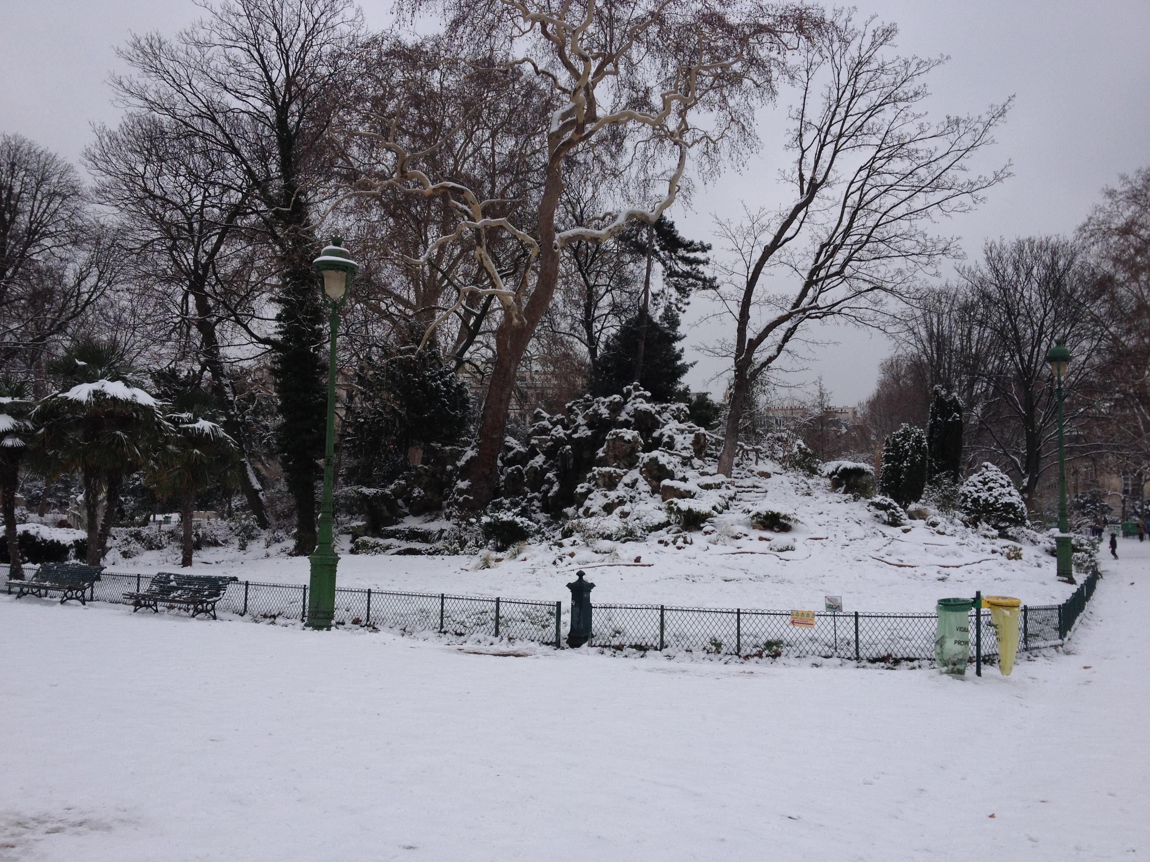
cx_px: 575
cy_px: 431
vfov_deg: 40.7
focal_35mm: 35
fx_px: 1163
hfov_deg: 52.6
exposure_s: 1/934
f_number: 2.4
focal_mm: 4.28
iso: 64
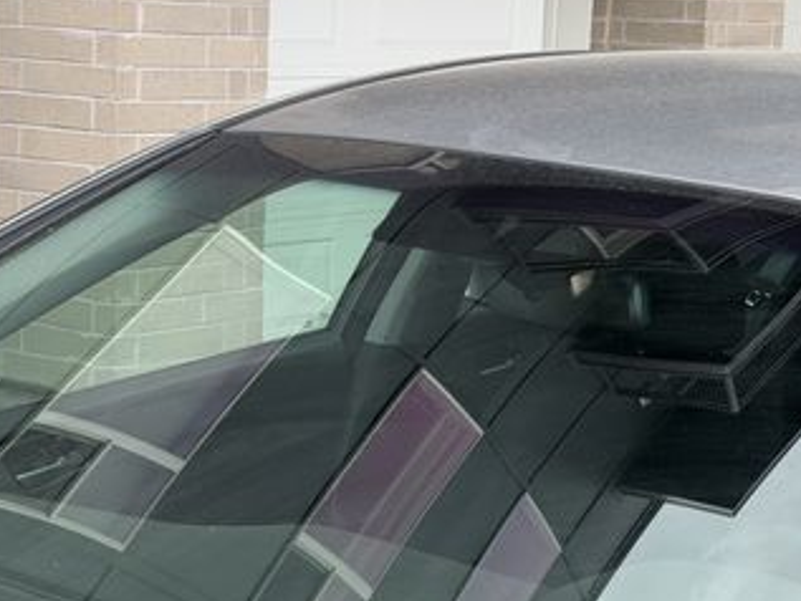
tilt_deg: -12.0
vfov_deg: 15.2
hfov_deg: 20.2
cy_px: 452
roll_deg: -2.4
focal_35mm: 97
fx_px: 2245
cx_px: 425
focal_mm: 6.76
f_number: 1.78
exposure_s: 1/1070
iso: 80
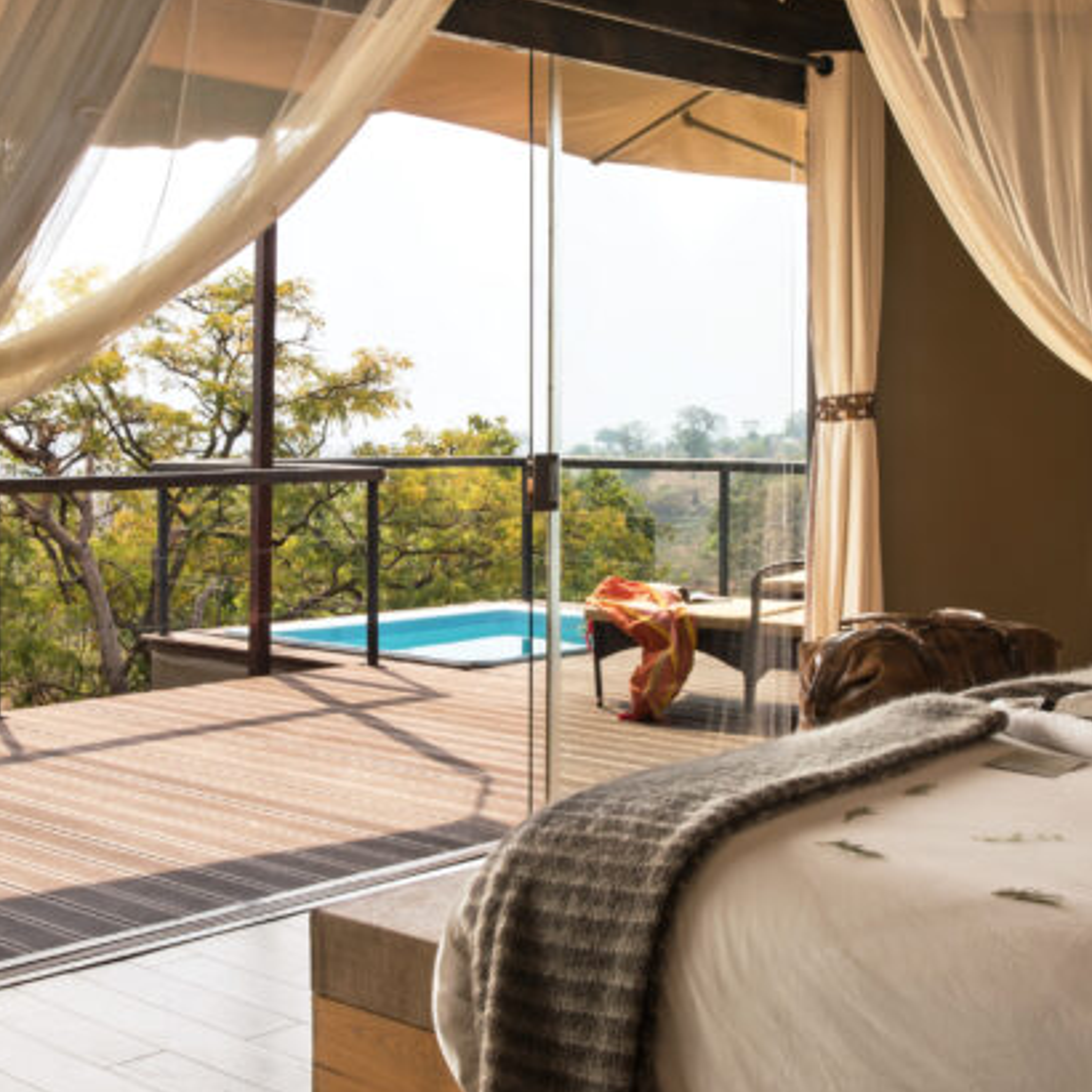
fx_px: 1820
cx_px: 458
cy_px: 474
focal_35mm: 51
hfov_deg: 33.3
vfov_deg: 33.3
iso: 100
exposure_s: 1/40
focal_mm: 24
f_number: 11
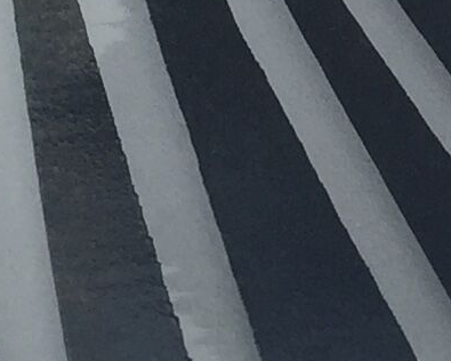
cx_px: 224
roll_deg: +2.0
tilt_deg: -12.5
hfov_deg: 8.3
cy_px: -536
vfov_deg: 6.3
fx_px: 3123
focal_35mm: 234
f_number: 2.2
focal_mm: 4.15
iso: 32
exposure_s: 1/190
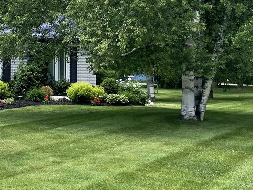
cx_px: 52
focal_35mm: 71
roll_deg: +0.0
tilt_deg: -0.1
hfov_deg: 26.9
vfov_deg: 20.7
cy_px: 72
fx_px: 519
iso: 32
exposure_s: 1/940
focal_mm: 4.2
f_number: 1.6
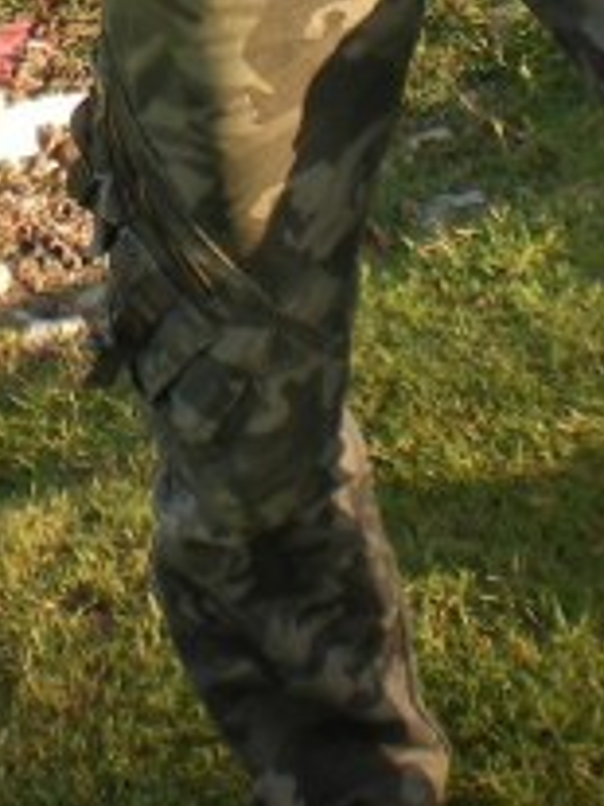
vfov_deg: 12.5
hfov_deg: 10.1
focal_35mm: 147
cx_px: 277
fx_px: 3423
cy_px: -565
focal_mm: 6.3
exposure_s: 1/153
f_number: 4.6
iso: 64
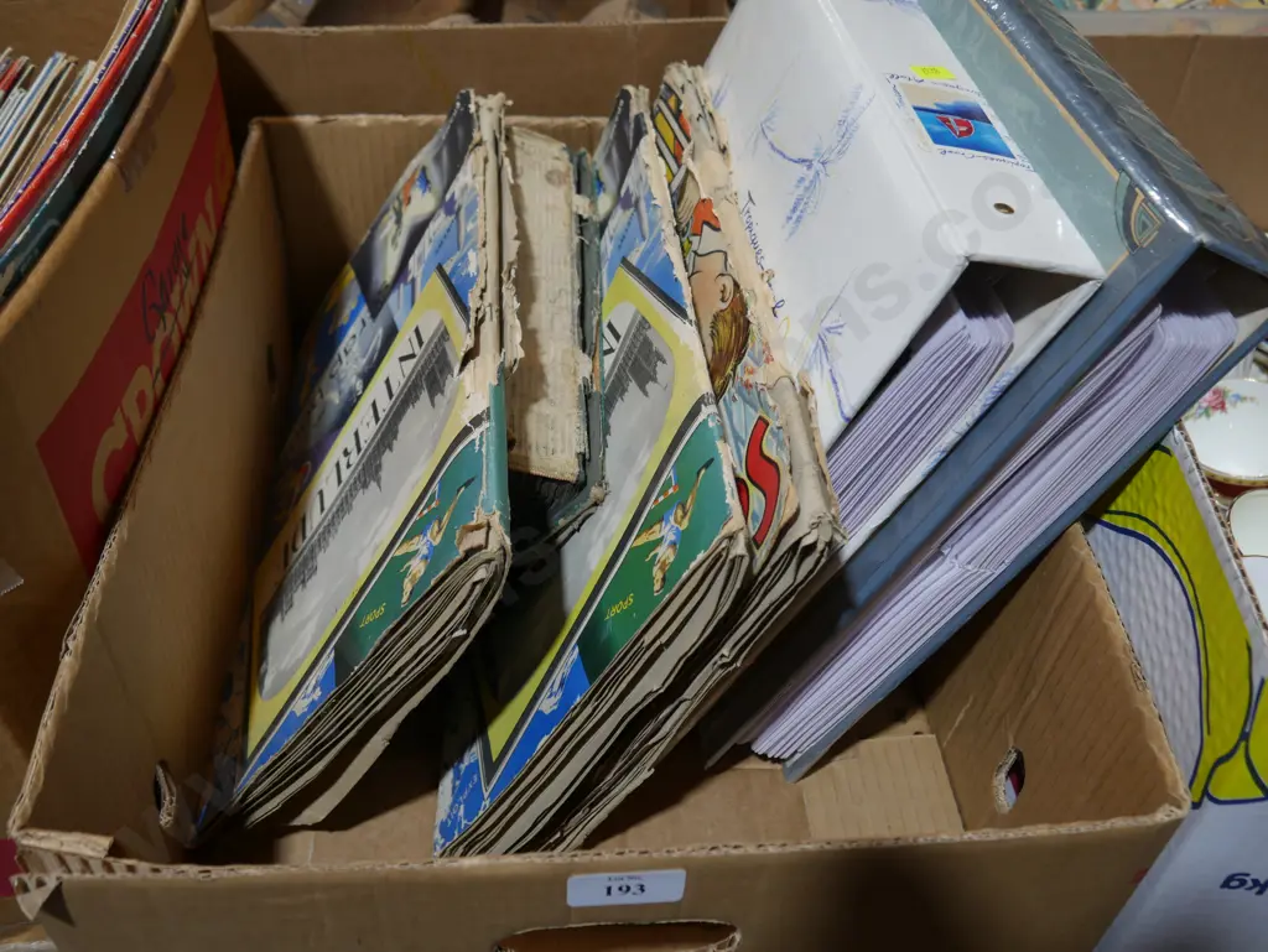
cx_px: 634
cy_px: 476
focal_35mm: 32
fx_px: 1173
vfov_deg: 44.2
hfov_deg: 56.8
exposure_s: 1/100
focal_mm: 16
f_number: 3.6
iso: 200
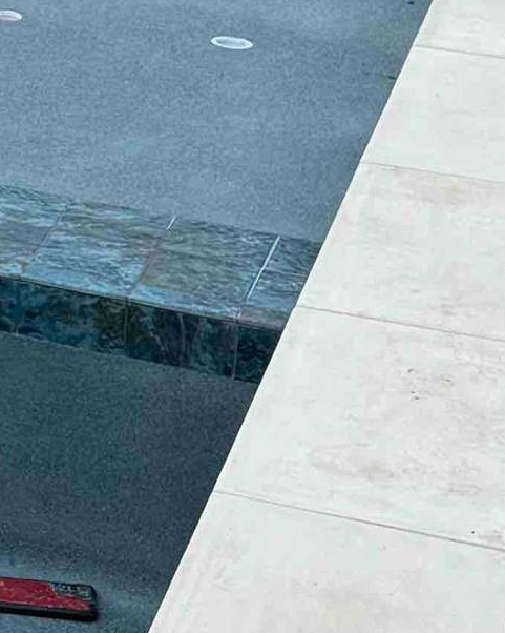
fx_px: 2935
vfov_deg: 11.9
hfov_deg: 8.2
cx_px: -1060
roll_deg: +0.7
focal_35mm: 157
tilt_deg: -14.2
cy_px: -240
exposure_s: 1/2506
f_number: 1.78
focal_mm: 6.86
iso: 80
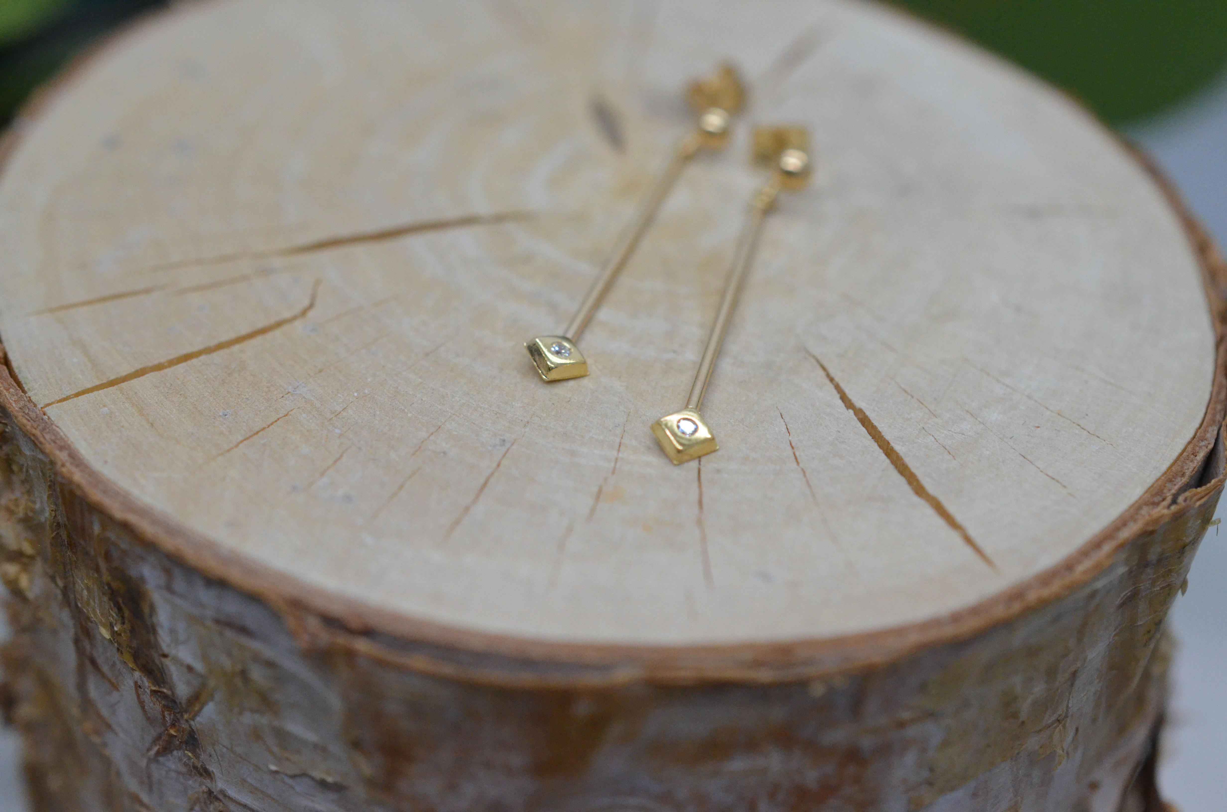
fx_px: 2041
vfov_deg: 22.5
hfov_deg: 33.5
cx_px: 614
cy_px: 406
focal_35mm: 60
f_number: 5.6
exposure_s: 1/2000
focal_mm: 40
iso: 3200
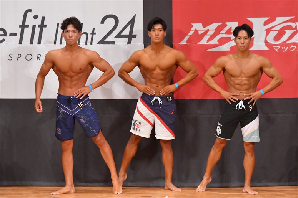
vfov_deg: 4.8
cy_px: 99
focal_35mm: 285
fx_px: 2358
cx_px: 149
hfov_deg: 7.2
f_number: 5.6
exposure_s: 1/400
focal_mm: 190
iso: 11400
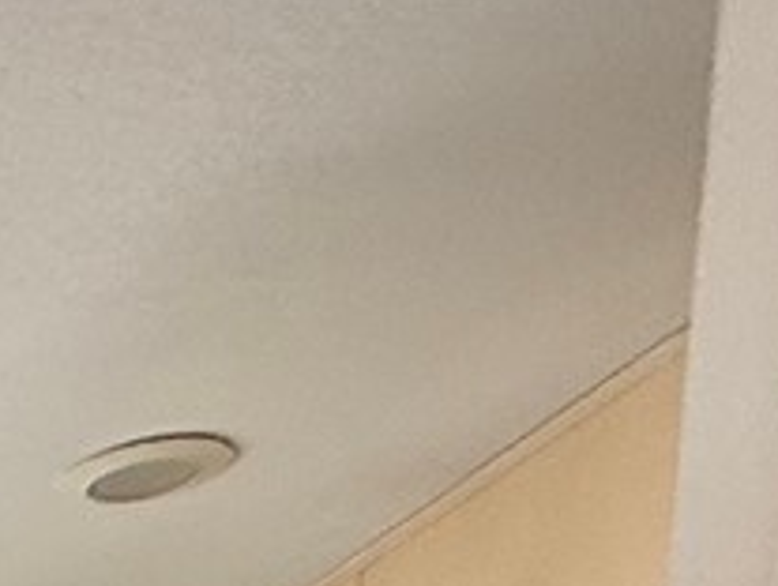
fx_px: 2432
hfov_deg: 13.1
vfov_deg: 10.5
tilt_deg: -4.5
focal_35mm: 108
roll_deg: -1.0
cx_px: -1154
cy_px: 1664
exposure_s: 1/174
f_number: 2.2
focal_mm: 2.22
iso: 64
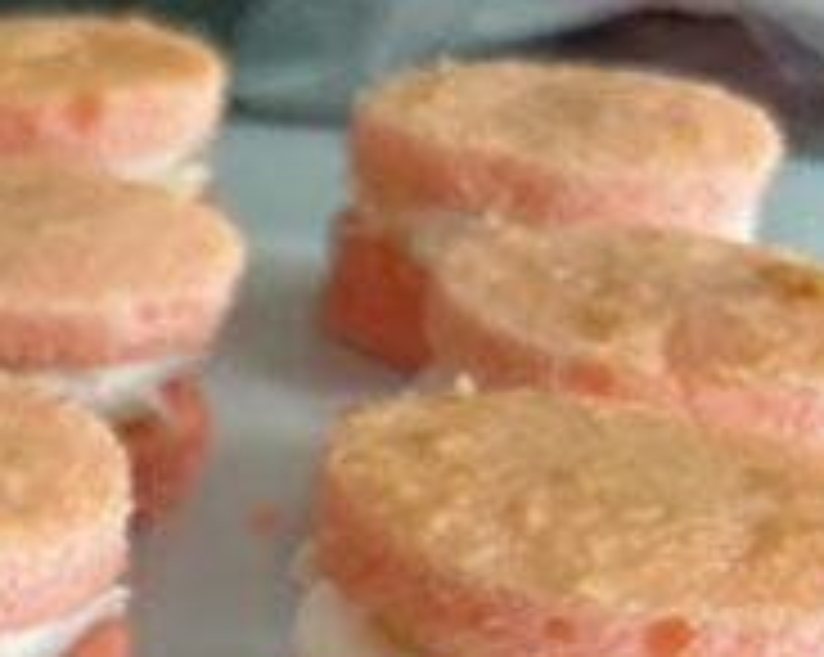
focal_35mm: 100
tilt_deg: -33.9
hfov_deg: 17.2
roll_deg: +2.5
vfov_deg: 14.3
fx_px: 2436
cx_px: -446
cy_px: 994
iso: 160
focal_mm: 5.7
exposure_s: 1/60
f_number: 1.5
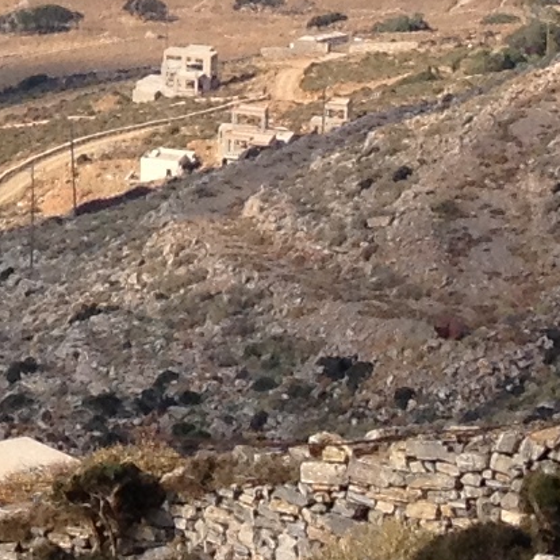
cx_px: -822
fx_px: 4466
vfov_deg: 7.0
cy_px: -515
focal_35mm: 244
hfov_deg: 6.8
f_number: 2.4
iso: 50
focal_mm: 4.28
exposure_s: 1/1284
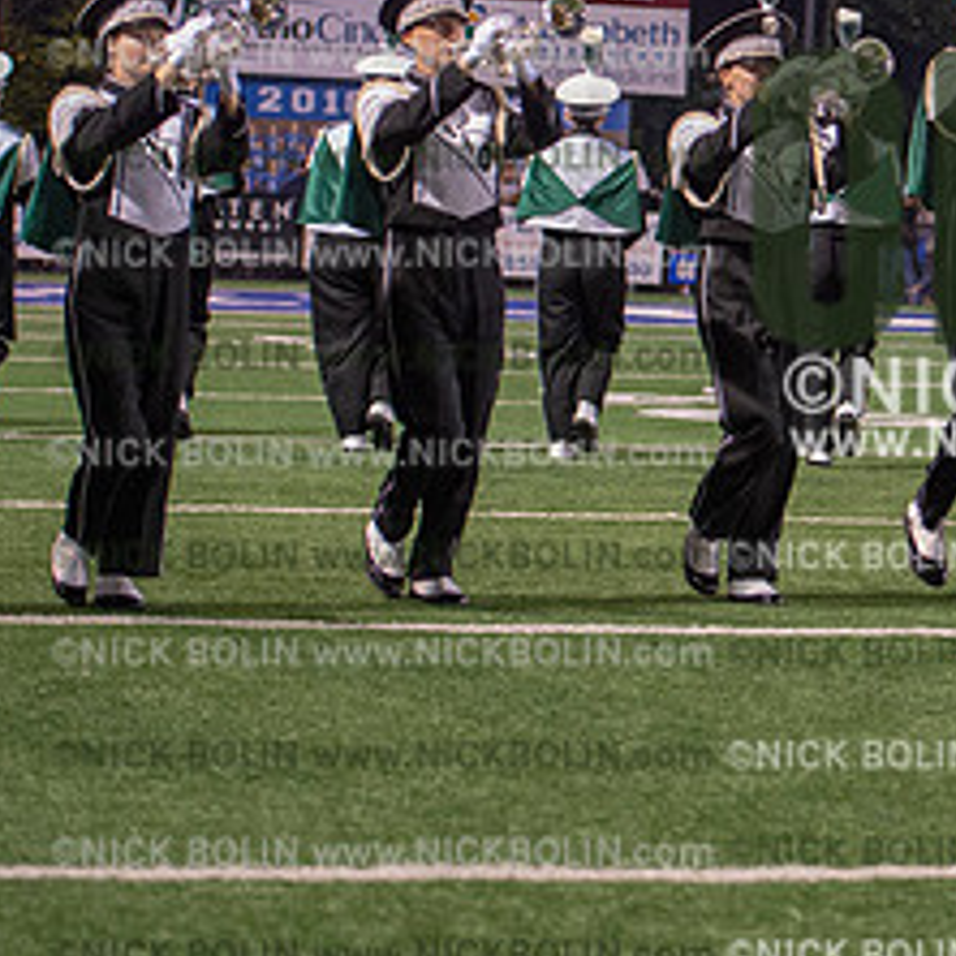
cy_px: 254
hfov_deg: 11.1
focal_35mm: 155
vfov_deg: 11.2
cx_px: 1055
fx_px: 4843
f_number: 2.8
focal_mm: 70
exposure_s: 1/250
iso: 4000
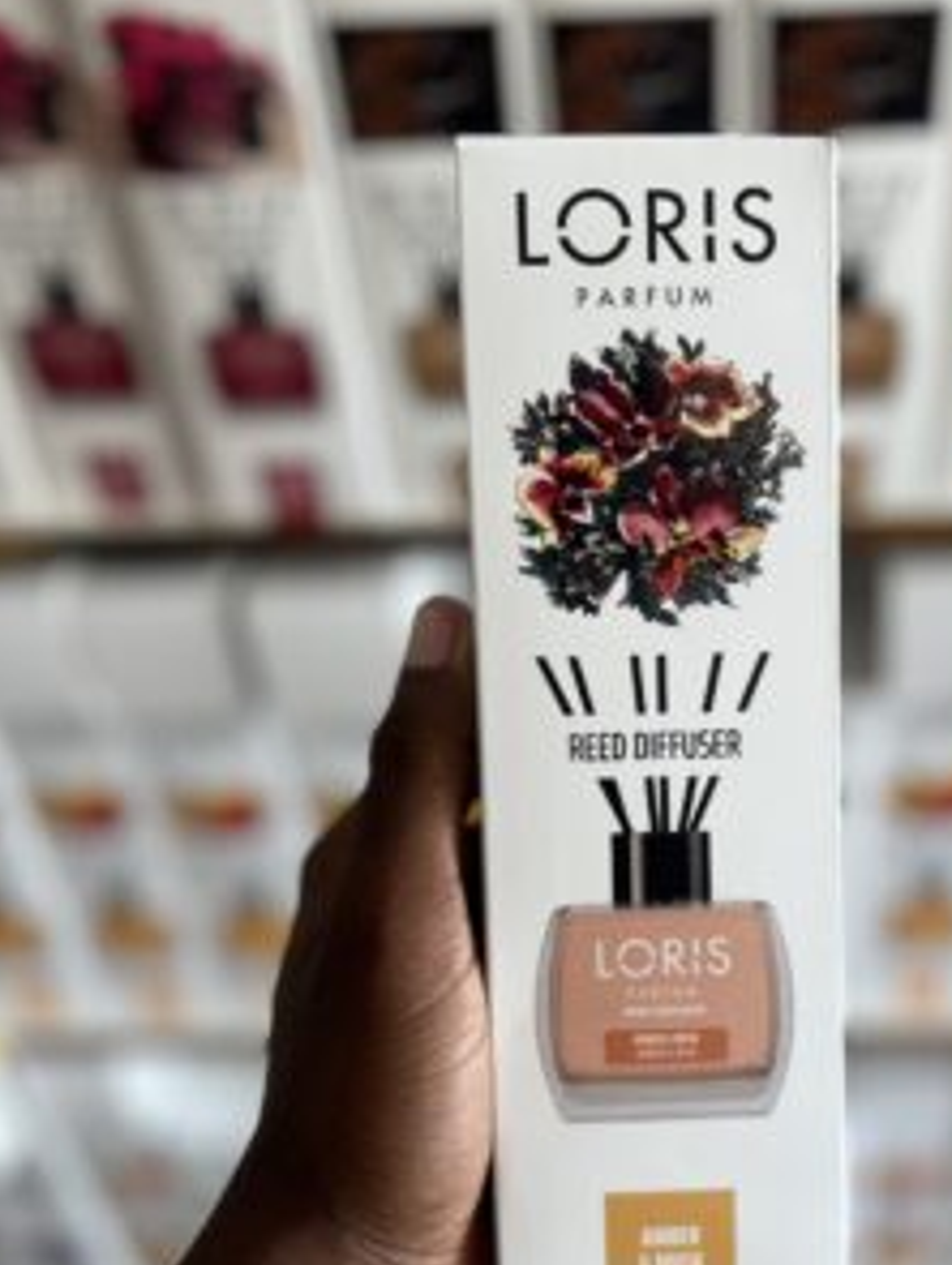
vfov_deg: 48.8
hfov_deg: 37.1
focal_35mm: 38
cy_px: 727
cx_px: 682
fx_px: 1390
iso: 50
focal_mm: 5.7
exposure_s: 1/100
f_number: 1.5
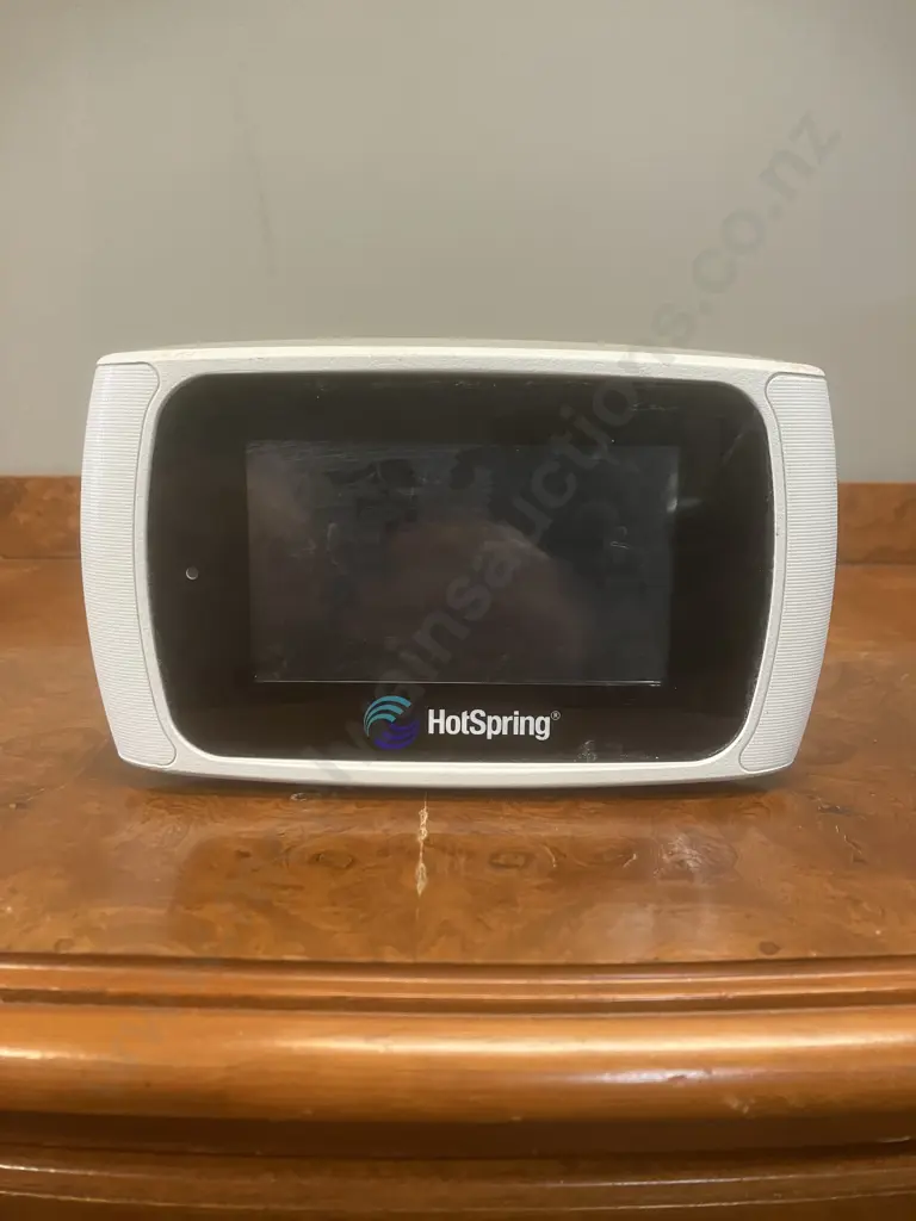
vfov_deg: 63.4
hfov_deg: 49.7
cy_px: 610
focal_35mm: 28
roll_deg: +0.9
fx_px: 988
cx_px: 458
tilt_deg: -11.1
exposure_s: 1/50
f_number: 1.8
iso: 320
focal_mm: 3.99
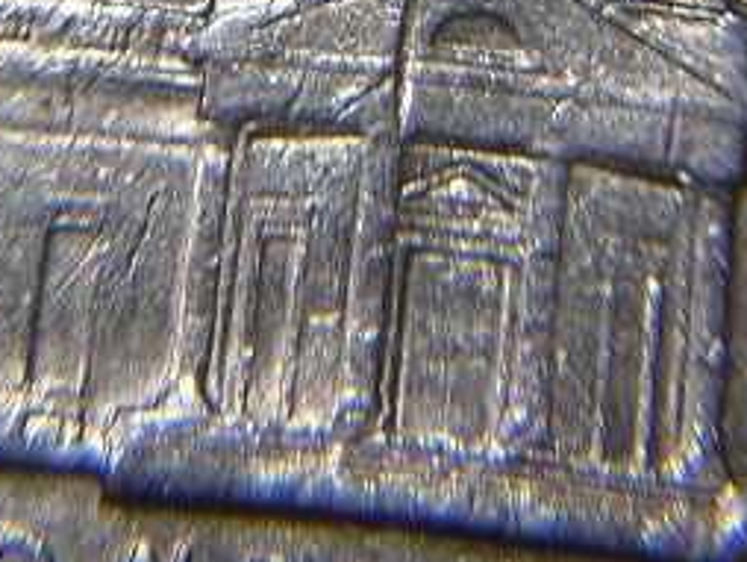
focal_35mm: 136
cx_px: 191
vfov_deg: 10.8
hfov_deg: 14.4
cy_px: -91
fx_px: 2938
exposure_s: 1/41.3
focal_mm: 7.1
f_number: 3.2
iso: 100
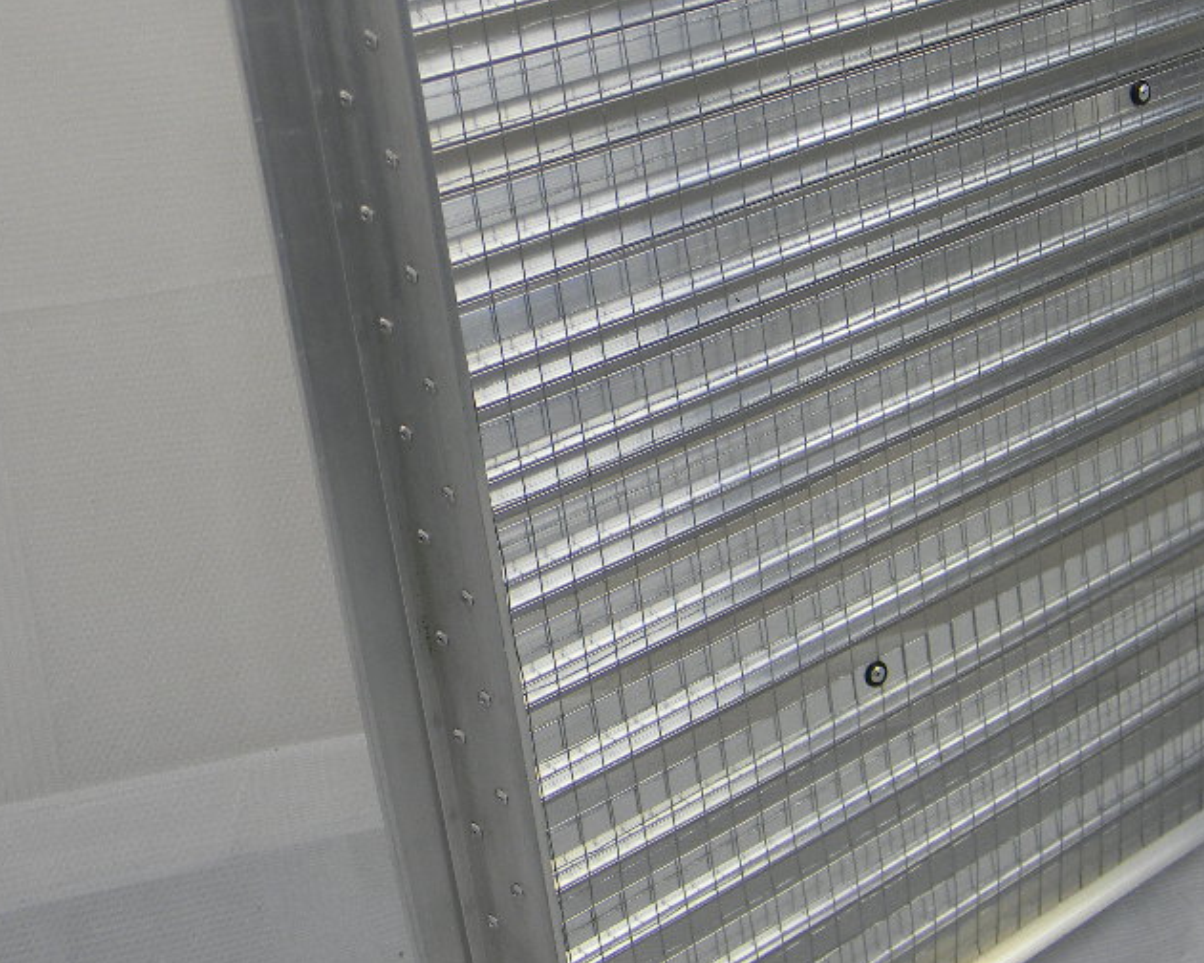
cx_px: 860
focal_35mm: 65
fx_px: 2316
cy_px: 376
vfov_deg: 23.4
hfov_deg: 28.8
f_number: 3.8
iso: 103
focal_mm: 7.3
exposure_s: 1/30
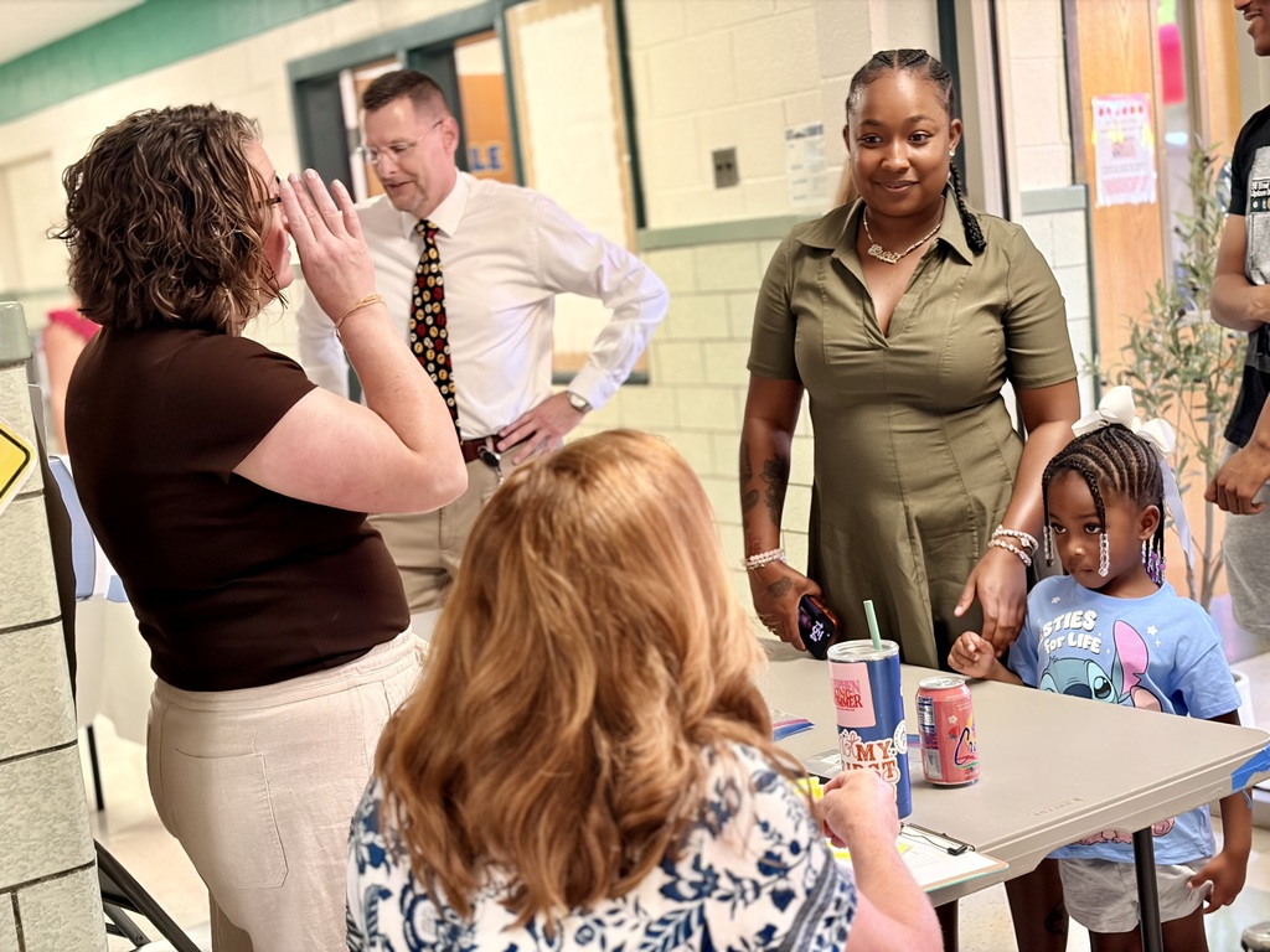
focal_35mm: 52
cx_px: 635
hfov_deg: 36.8
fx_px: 1908
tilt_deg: -5.8
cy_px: 476
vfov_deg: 28.0
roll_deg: +5.5
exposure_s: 1/60
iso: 125
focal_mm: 5.96
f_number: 1.6
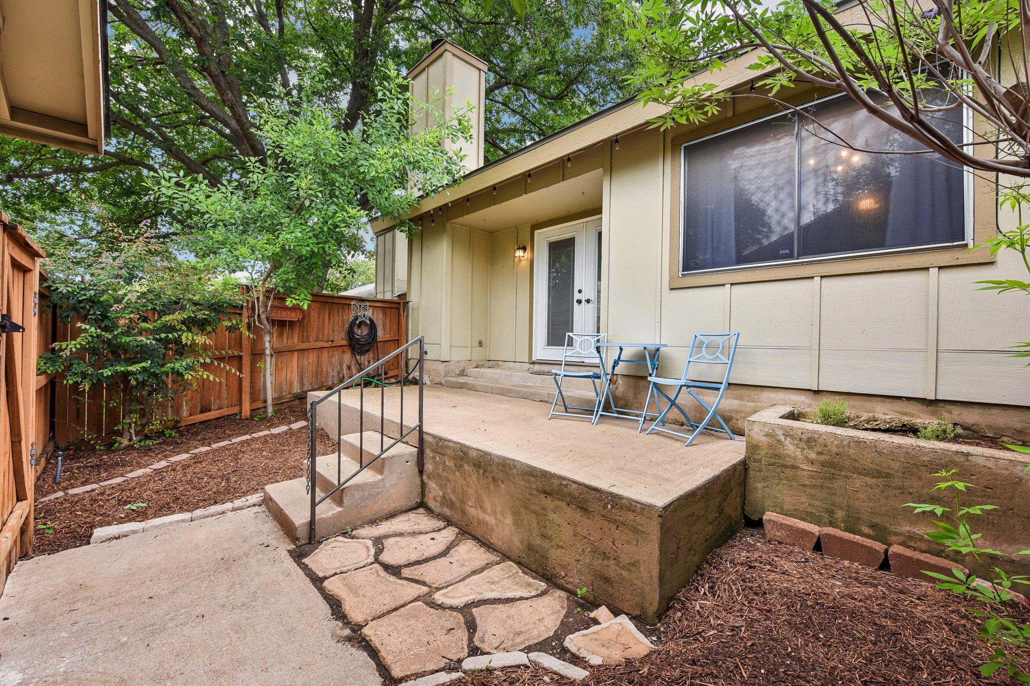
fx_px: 400
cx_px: 515
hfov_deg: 104.3
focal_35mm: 14
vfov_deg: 81.2
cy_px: 343
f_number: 8
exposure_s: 1/50
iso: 100
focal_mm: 14
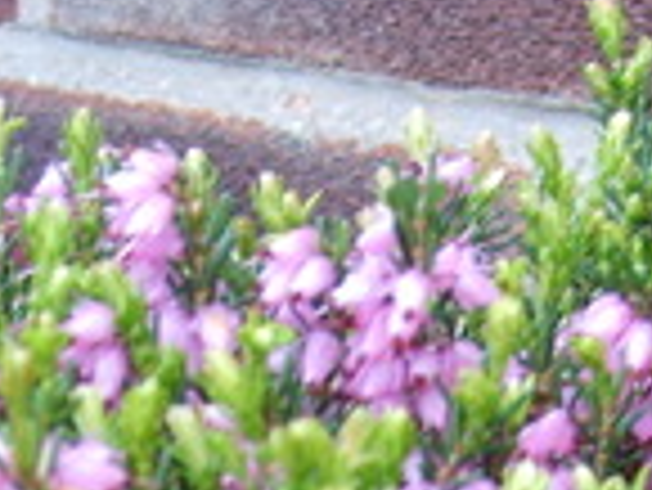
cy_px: 874
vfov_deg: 10.7
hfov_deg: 15.2
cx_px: 337
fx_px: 2451
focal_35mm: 130
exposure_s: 1/45
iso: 50
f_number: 2.8
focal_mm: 5.8
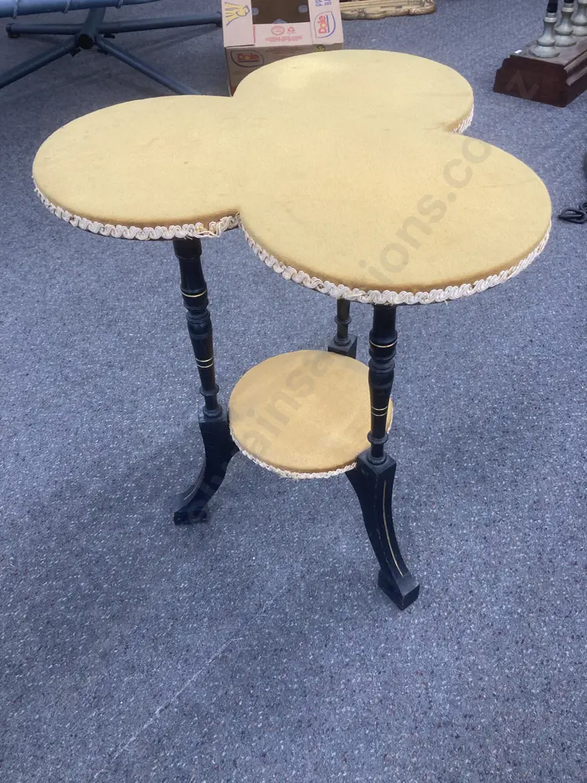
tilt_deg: -44.0
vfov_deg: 63.4
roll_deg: +5.3
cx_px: 294
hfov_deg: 49.7
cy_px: 392
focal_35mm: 28
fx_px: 633
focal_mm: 3.99
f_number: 1.8
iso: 100
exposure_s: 1/50
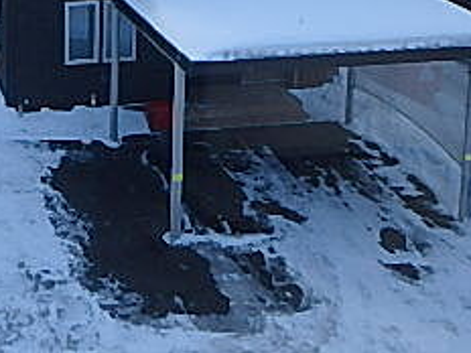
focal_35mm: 58
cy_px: -99
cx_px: 53
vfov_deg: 22.7
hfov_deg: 31.7
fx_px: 789
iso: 125
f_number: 3.5
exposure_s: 1/800
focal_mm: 3.7
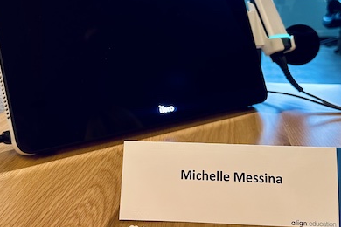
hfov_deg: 47.4
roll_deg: -0.9
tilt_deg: -14.9
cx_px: 171
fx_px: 388
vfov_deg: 32.5
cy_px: 92
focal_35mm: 41
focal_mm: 6.86
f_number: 1.78
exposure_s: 1/60
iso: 320
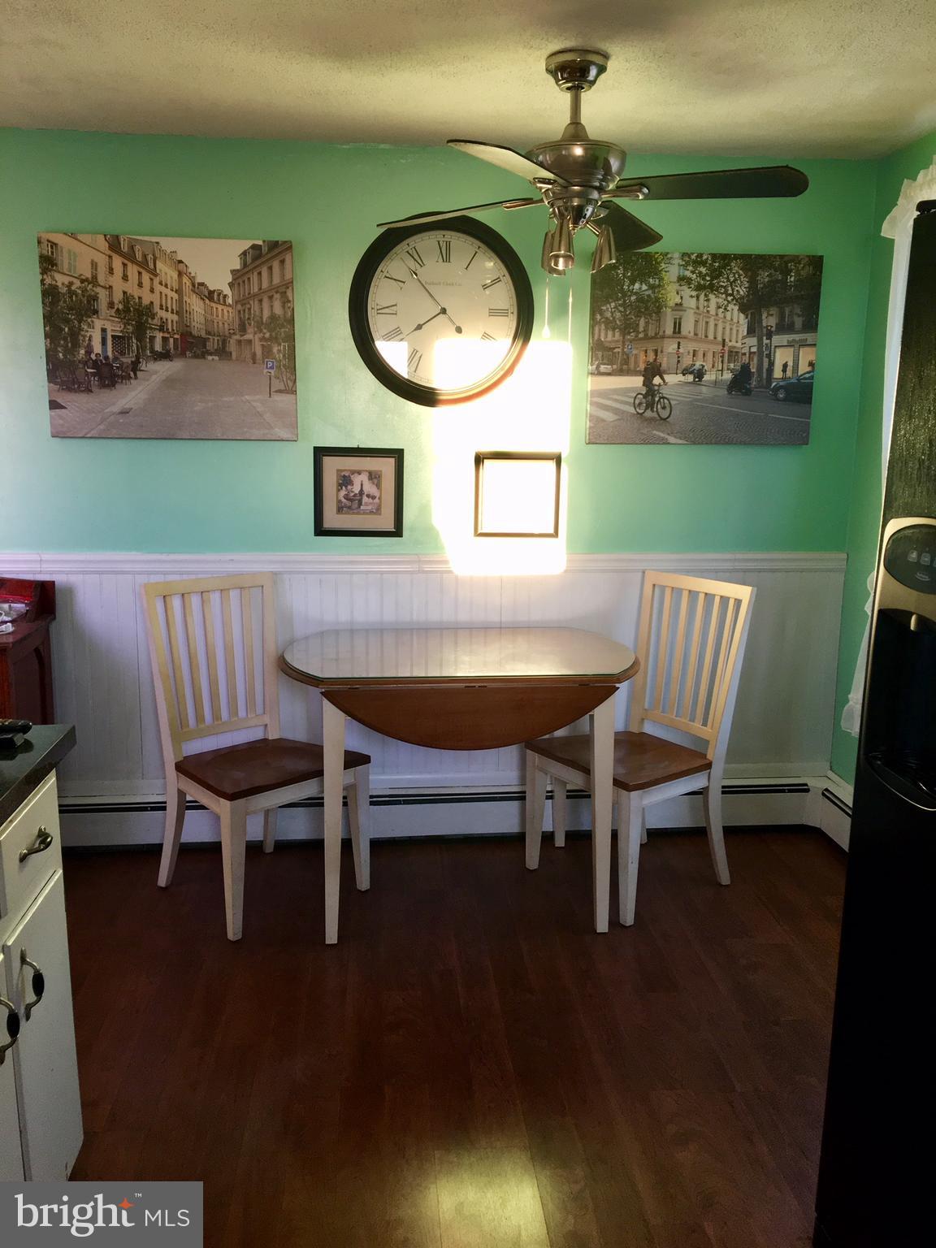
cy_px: 624
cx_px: 468
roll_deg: -0.3
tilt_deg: -11.0
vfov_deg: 61.7
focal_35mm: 29
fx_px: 1046
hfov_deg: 48.2
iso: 40
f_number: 2.2
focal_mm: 4.15
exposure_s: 1/30
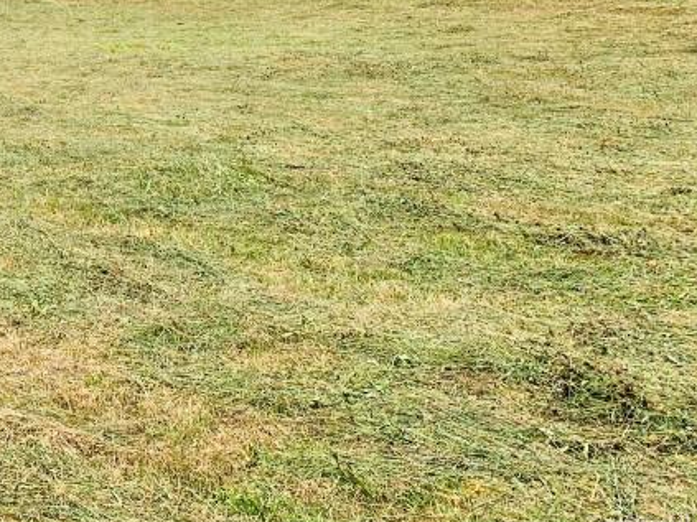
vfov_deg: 21.7
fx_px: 1268
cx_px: -66
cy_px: -92
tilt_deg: +5.1
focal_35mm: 63
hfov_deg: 28.1
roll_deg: -2.6
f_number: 1.8
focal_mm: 4.25
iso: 25
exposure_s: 1/2364
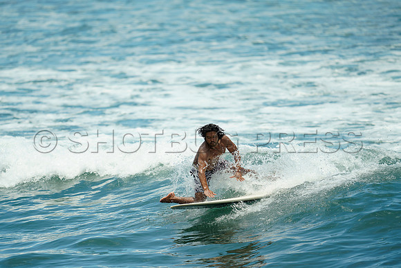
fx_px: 4456
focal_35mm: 400
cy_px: 134
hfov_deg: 5.2
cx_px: 200
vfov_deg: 3.4
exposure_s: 1/1250
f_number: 2.8
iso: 160
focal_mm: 400
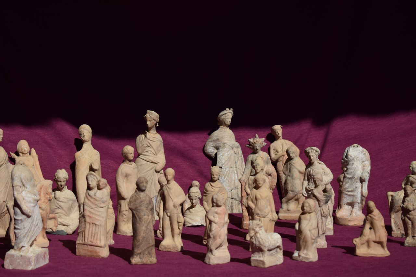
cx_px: 208
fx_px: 953
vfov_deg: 16.5
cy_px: 138
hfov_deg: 24.6
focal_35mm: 82
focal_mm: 55
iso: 400
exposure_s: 1/4000
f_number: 5.6
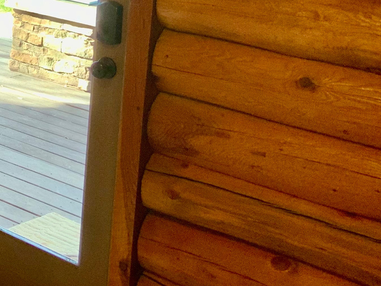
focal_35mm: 87
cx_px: -186
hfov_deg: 19.6
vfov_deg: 16.6
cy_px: -1
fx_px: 957
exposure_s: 1/60
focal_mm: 3
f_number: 1.8
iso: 40
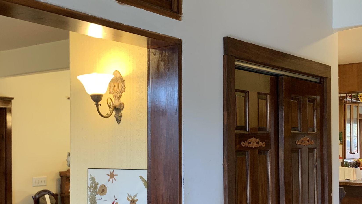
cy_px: 142
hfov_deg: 39.2
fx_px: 509
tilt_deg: +0.3
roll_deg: -0.1
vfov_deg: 22.5
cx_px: 183
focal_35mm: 53
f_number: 1.8
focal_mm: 4.25
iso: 160
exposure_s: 1/60
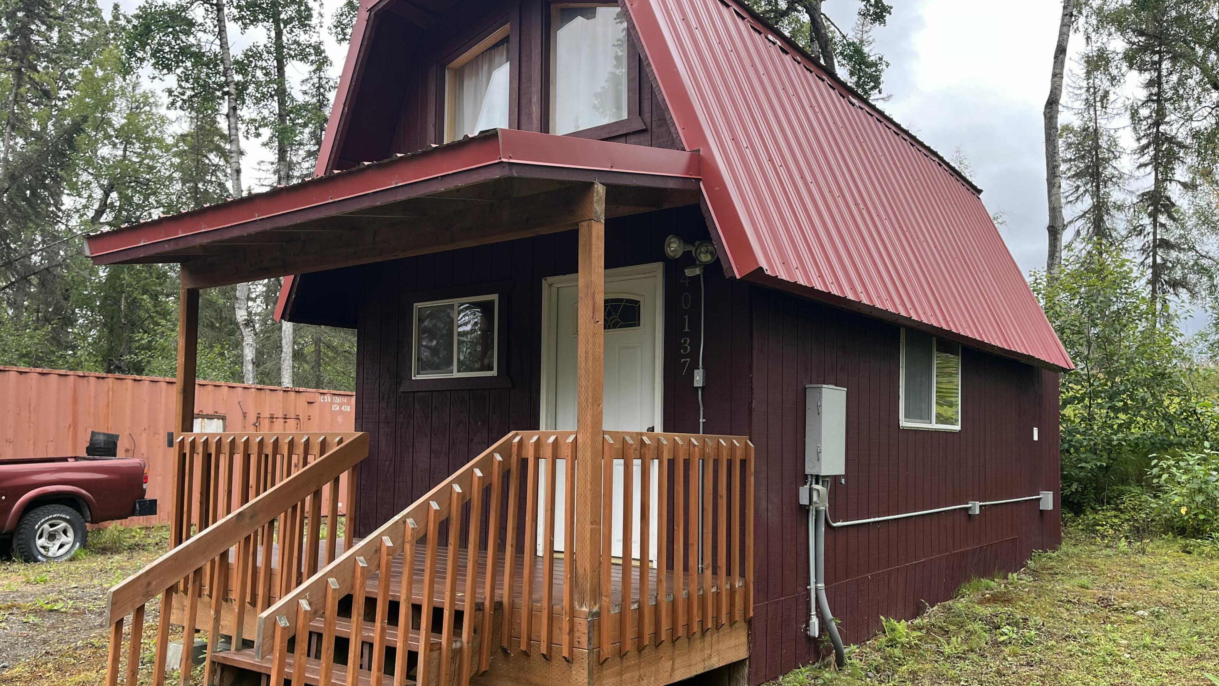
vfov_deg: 40.1
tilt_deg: +3.3
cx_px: 619
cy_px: 391
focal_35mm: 29
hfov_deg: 66.1
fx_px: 937
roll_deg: +0.5
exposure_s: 1/315
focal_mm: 5.1
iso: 50
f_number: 1.6
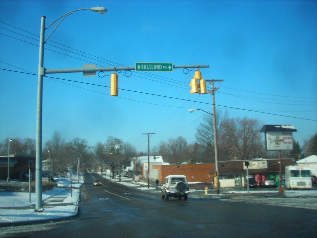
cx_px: 158
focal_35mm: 38
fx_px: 348
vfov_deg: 37.7
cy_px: 119
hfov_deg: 49.0
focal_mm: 6.3
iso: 50
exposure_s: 1/140
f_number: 6.4
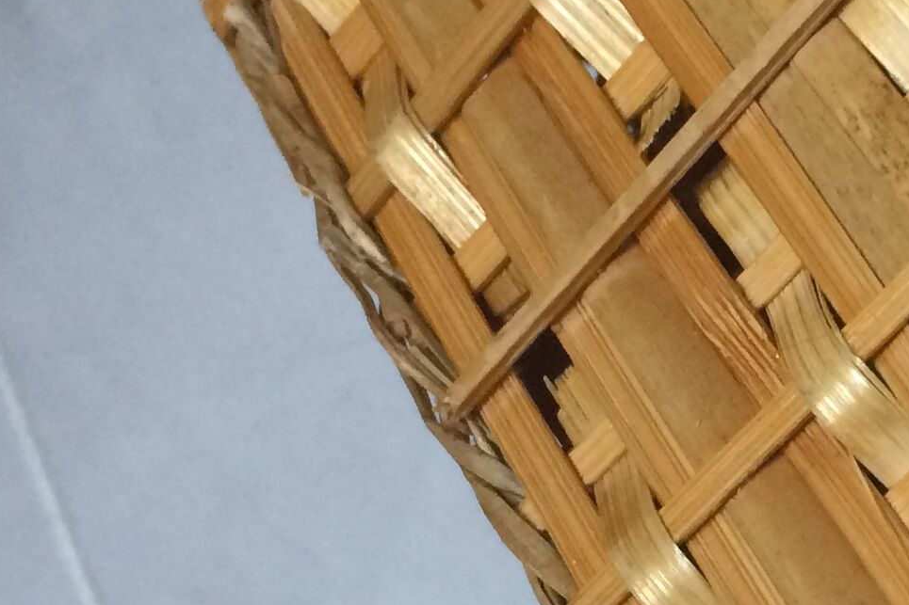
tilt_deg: -52.4
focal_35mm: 102
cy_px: 728
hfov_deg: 19.1
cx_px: 1042
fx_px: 2575
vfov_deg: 13.1
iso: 160
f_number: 2.2
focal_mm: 4.15
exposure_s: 1/33
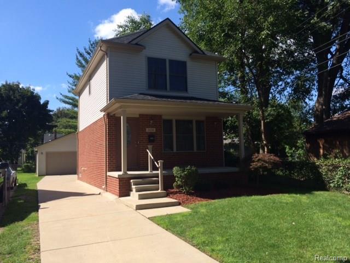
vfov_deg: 46.8
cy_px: 132
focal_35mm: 30
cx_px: 175
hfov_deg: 60.0
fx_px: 303
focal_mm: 4.12
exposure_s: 1/1580
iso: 32
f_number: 2.2
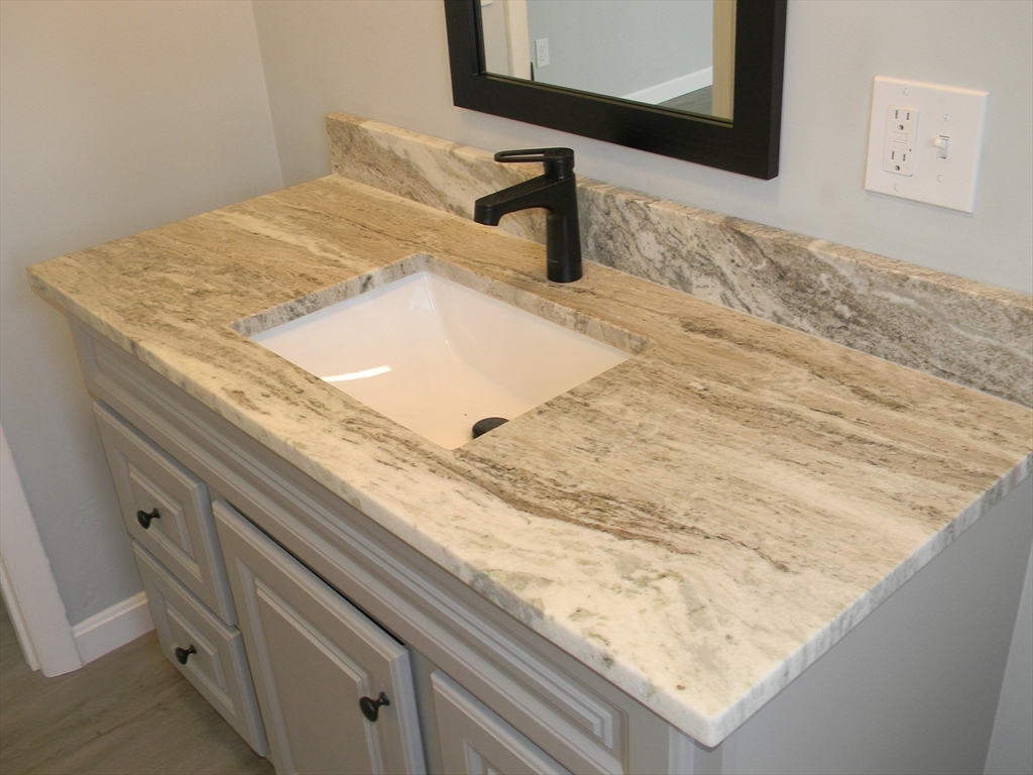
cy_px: 388
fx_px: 1074
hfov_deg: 51.4
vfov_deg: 39.7
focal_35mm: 36
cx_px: 516
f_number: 3.7
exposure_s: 1/30
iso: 135
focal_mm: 6.4
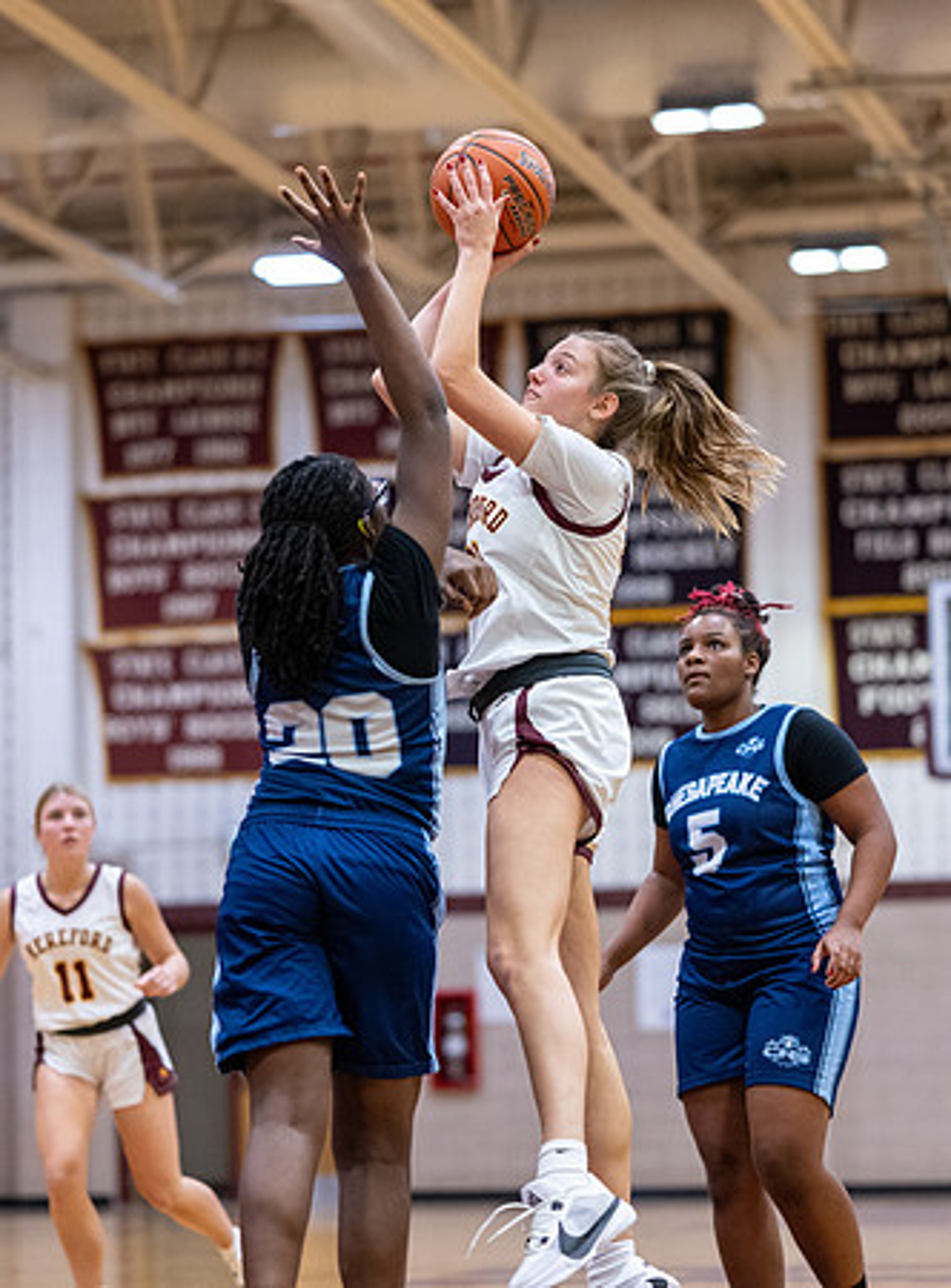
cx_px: 488
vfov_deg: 15.7
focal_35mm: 127
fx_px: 4683
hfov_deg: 11.6
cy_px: 644
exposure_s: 1/1250
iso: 2200
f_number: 1.8
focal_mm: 85
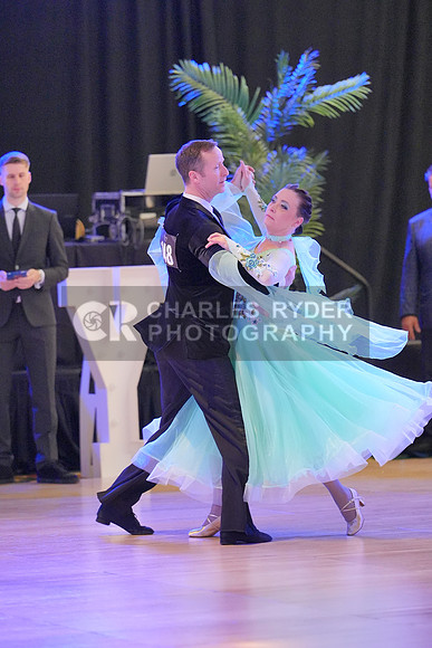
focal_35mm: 201
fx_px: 3616
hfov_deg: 6.8
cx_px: 216
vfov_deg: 10.2
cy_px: 324
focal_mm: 134
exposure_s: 1/500
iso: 6400
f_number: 2
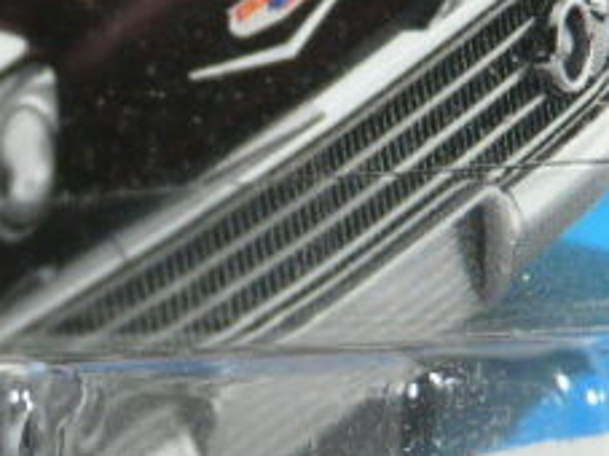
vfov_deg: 5.0
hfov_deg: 6.6
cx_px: -16
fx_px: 5258
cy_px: 494
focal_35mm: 299
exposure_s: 1/50
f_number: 3.2
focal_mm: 11.7
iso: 125
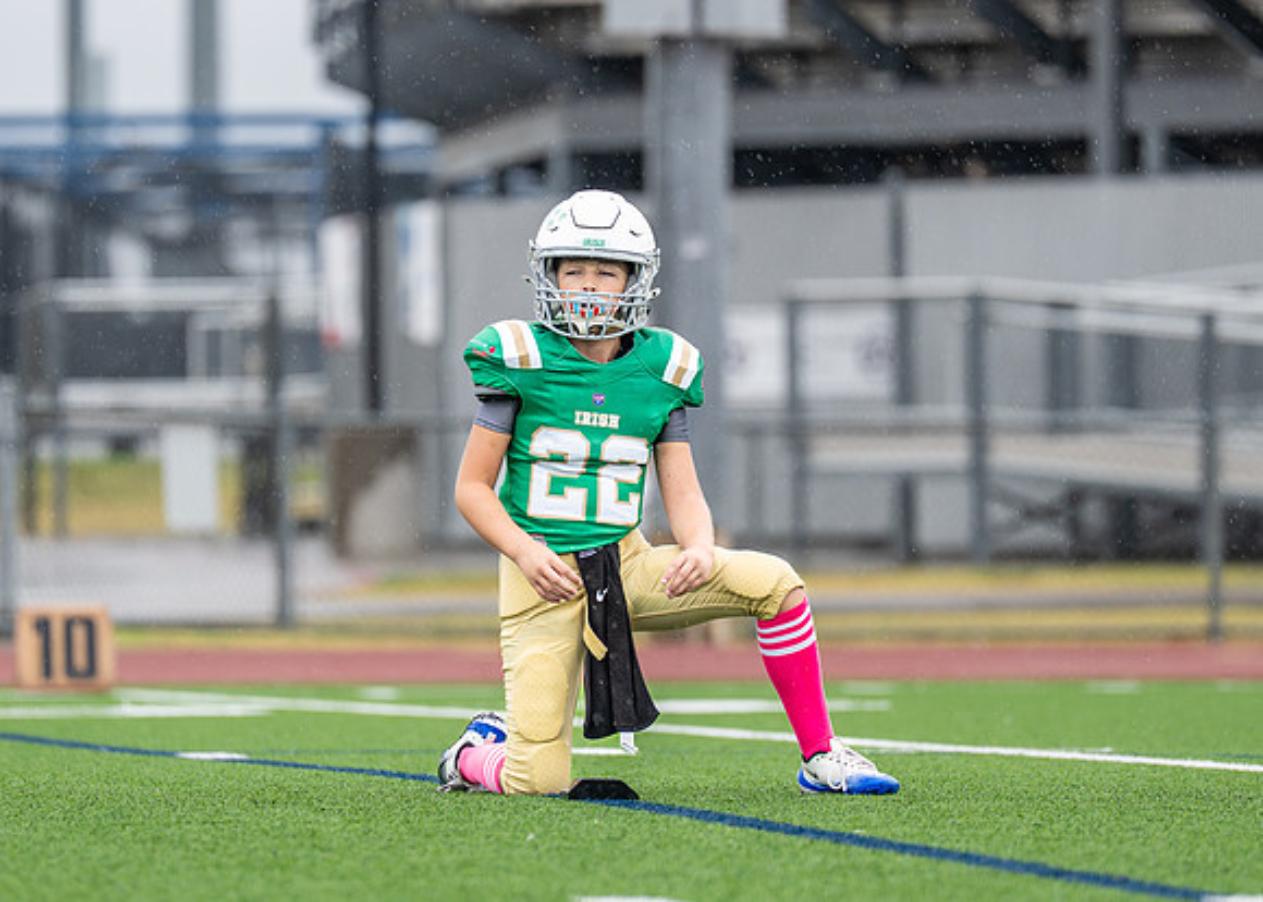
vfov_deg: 3.8
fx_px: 13630
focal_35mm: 380
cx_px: 594
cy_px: 422
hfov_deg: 5.3
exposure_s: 1/1000
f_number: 2.8
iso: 400
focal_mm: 200
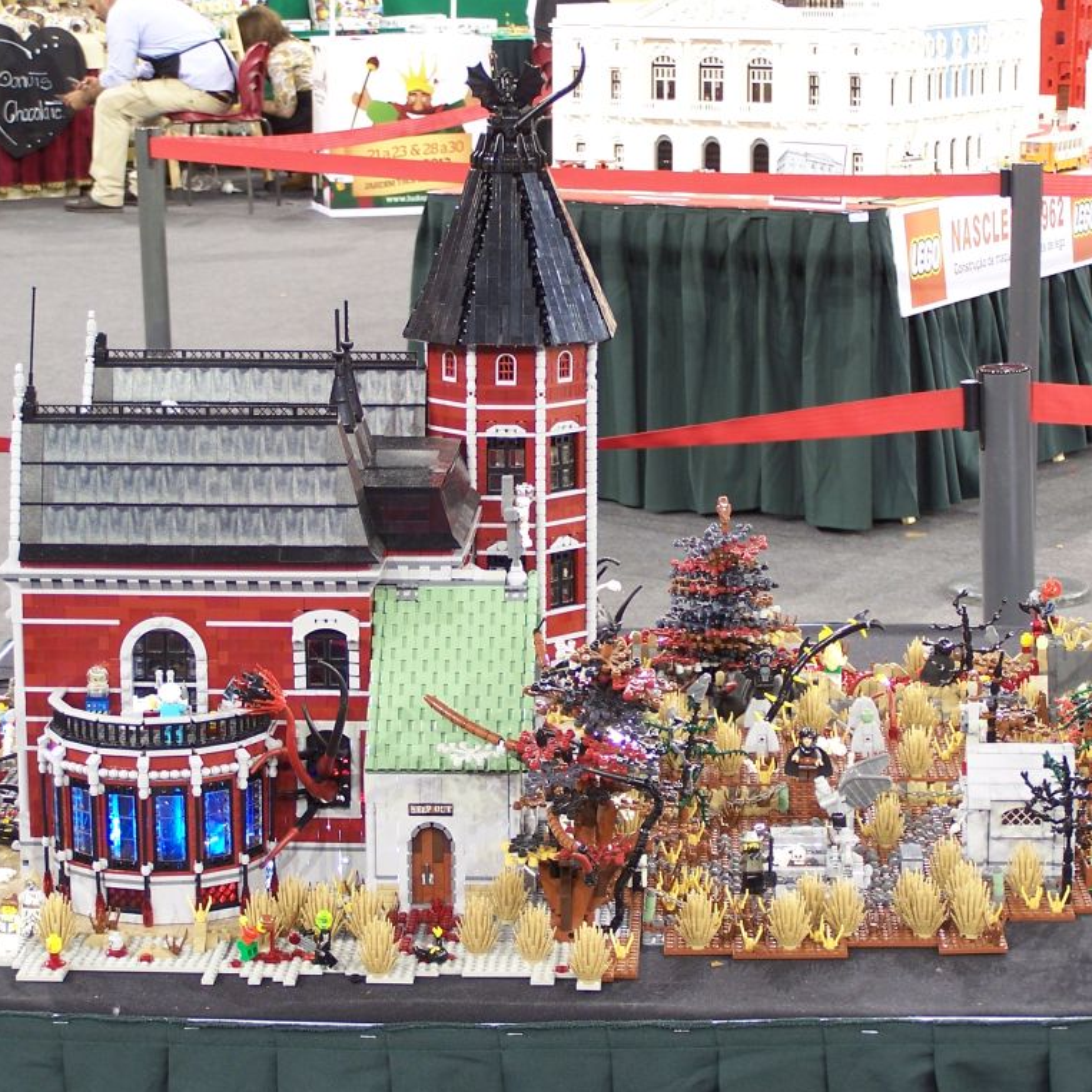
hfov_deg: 19.5
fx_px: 3176
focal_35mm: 89
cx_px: 590
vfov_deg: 19.5
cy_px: 548
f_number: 3.2
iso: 80
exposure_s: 1/3
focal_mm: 12.4
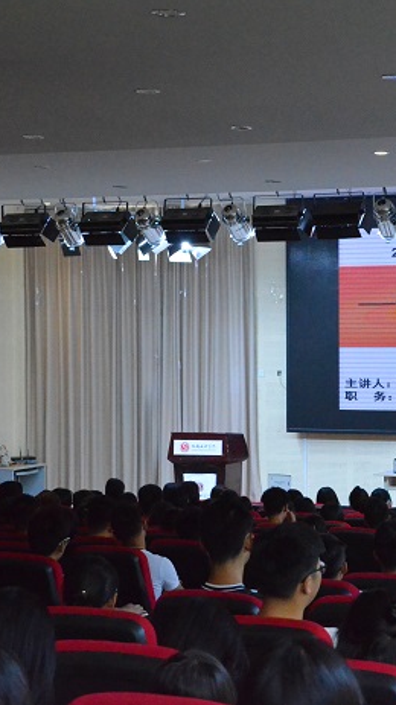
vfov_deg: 22.5
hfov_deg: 12.7
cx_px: 285
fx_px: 1776
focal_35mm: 95
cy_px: 352
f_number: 7.1
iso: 6400
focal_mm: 40
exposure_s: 1/200
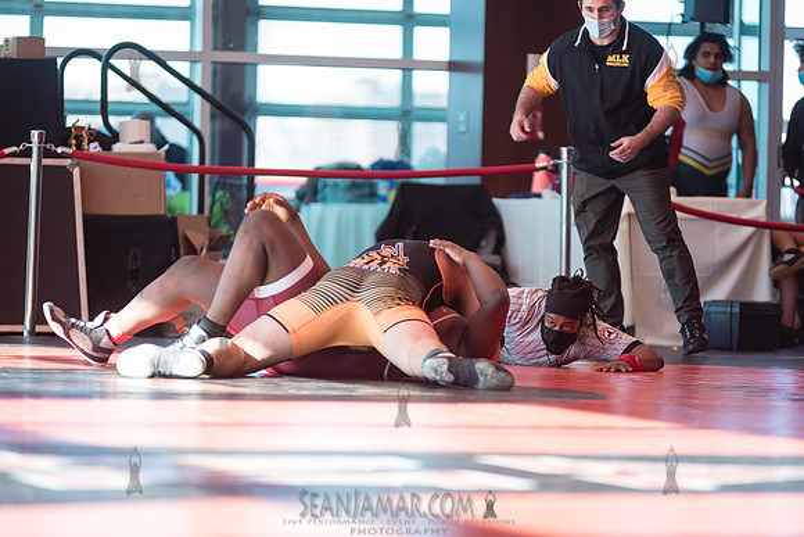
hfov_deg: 10.3
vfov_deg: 6.9
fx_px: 4468
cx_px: 402
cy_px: 268
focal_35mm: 200
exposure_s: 1/400
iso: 400
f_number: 3.5
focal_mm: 200
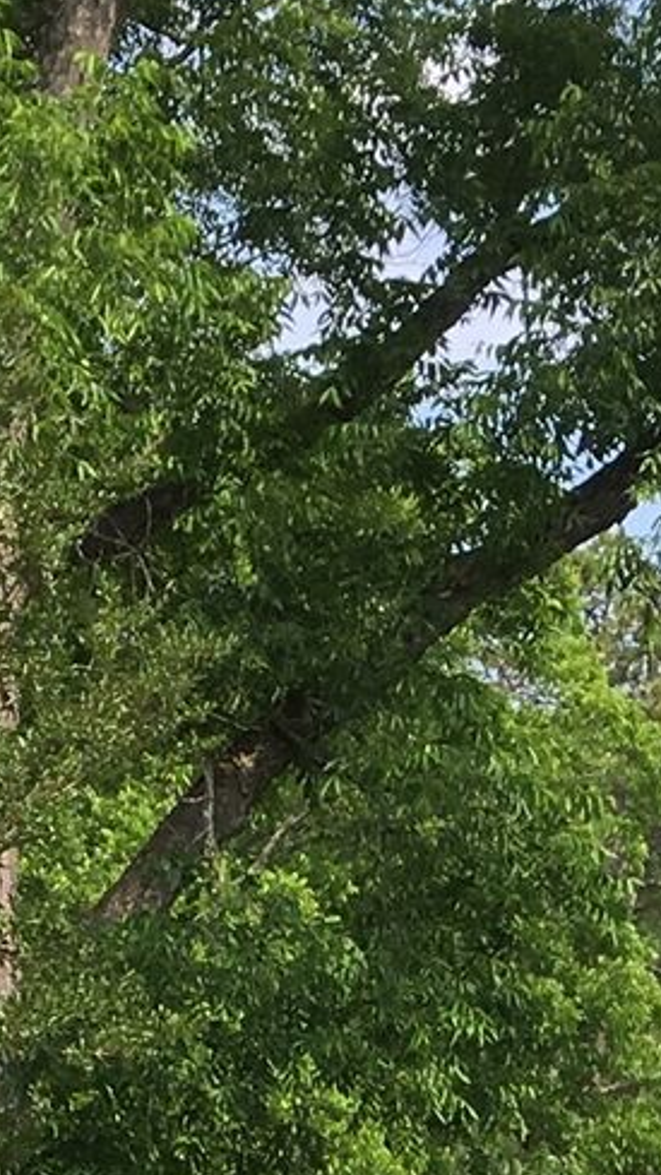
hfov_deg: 8.1
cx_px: 599
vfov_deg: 12.8
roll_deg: -0.5
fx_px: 4644
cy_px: 2276
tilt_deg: -14.9
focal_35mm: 149
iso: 25
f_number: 2.2
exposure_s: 1/769
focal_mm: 4.15
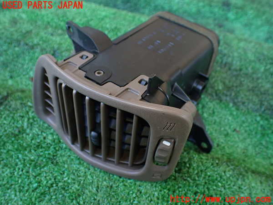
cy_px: 102
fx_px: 237
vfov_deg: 46.8
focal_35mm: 30
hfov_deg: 60.0
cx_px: 136
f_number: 2.3
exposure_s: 1/125
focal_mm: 5.4
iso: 320
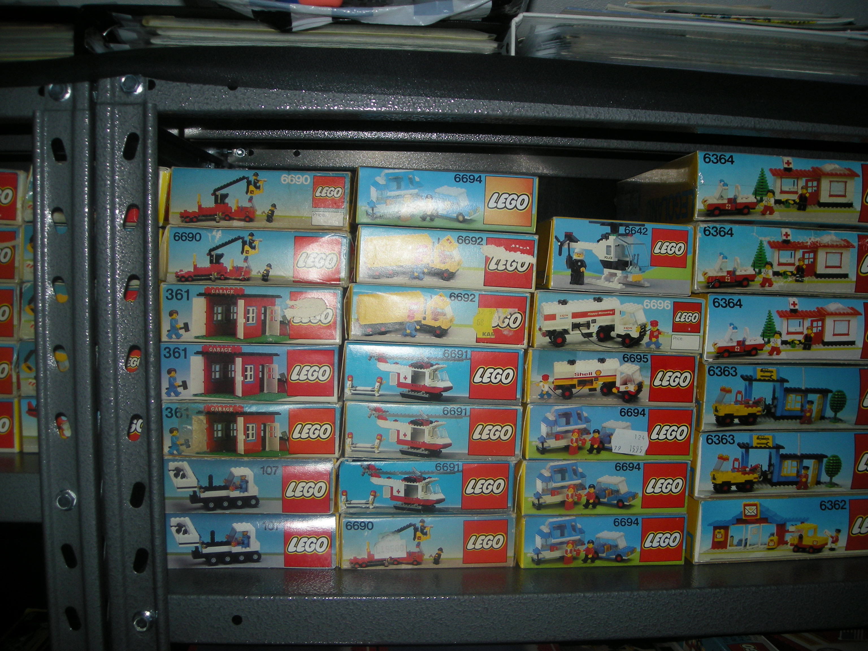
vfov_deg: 40.7
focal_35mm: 35
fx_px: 878
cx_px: 434
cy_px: 326
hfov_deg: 52.6
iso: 50
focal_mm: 5.7
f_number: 5.7
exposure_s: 1/60
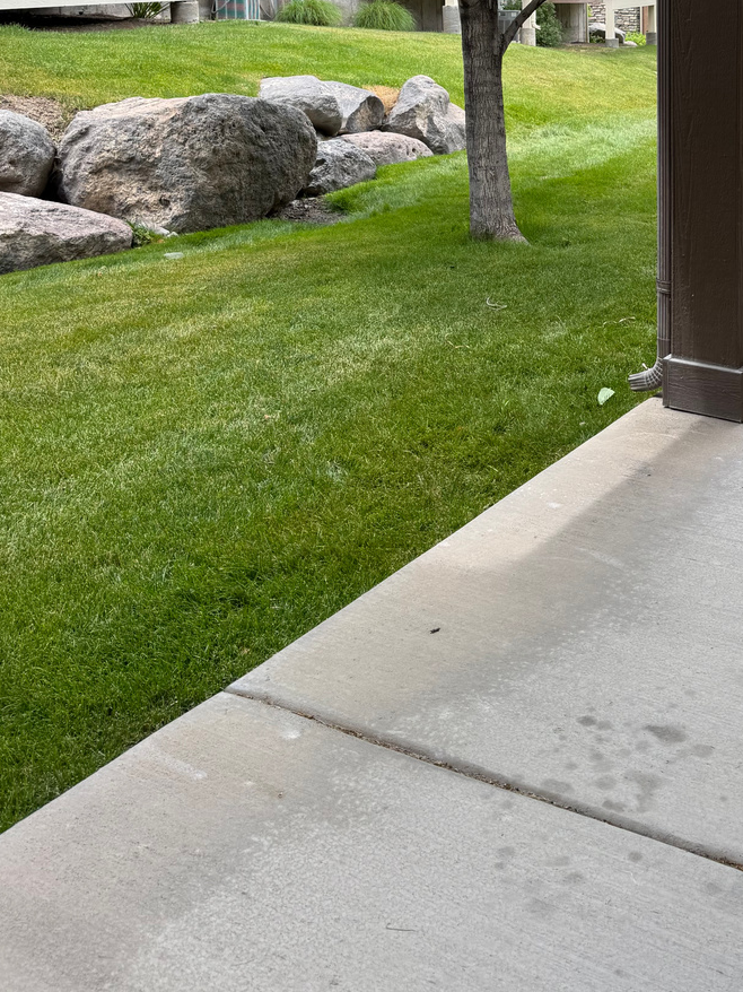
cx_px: 576
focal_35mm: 42
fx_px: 1203
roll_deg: +1.5
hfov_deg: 33.5
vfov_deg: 42.5
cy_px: 179
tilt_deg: -9.9
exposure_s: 1/912
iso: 80
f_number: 1.78
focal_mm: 6.76
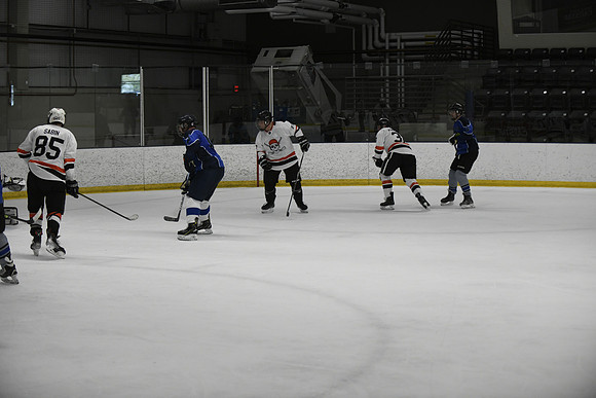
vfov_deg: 19.5
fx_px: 1159
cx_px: 298
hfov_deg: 28.8
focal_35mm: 70
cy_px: 199
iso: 1600
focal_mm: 70
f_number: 2.8
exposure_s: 1/500
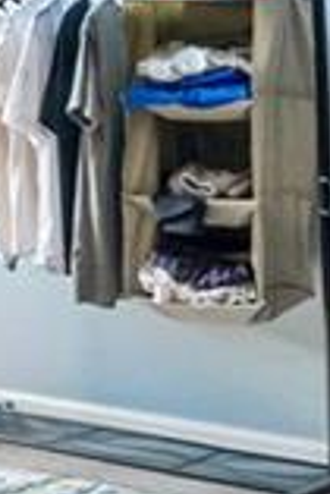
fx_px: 2236
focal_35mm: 163
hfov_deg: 7.4
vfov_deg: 12.4
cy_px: -69
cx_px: -673
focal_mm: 16
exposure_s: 1/8
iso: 1600
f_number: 11
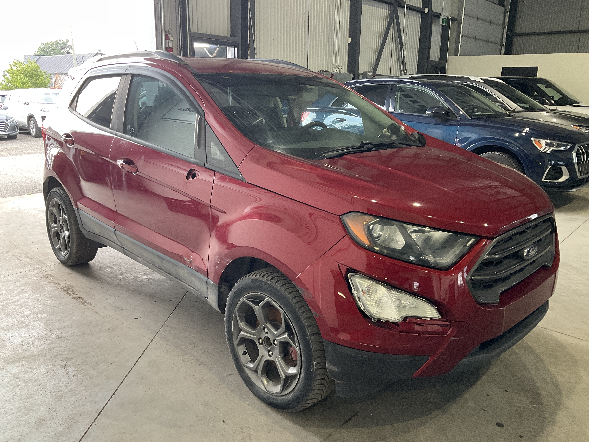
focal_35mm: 29
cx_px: 294
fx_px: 493
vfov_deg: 48.2
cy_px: 221
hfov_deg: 61.7
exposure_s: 1/98
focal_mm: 3
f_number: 1.8
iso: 64
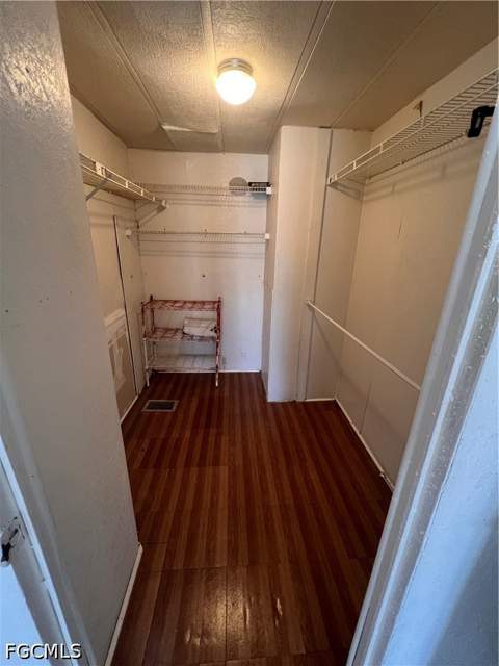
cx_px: 250
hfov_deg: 89.9
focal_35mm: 13
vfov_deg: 106.2
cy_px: 333
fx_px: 250
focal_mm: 1.57
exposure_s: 1/60
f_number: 1.8
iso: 250
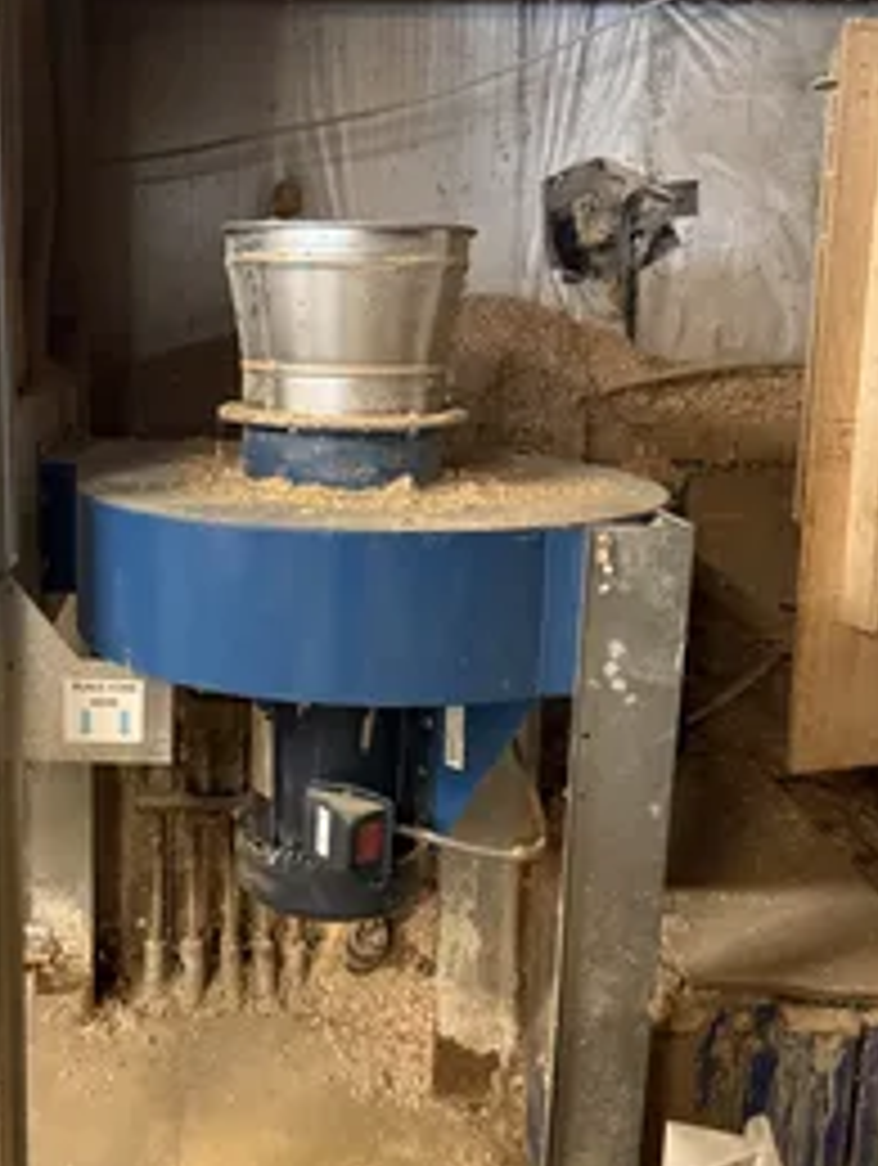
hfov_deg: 38.1
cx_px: 266
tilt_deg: -10.4
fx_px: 1248
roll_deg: +0.0
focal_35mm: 37
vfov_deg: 50.1
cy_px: 567
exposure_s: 1/59
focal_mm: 6.76
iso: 800
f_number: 1.78
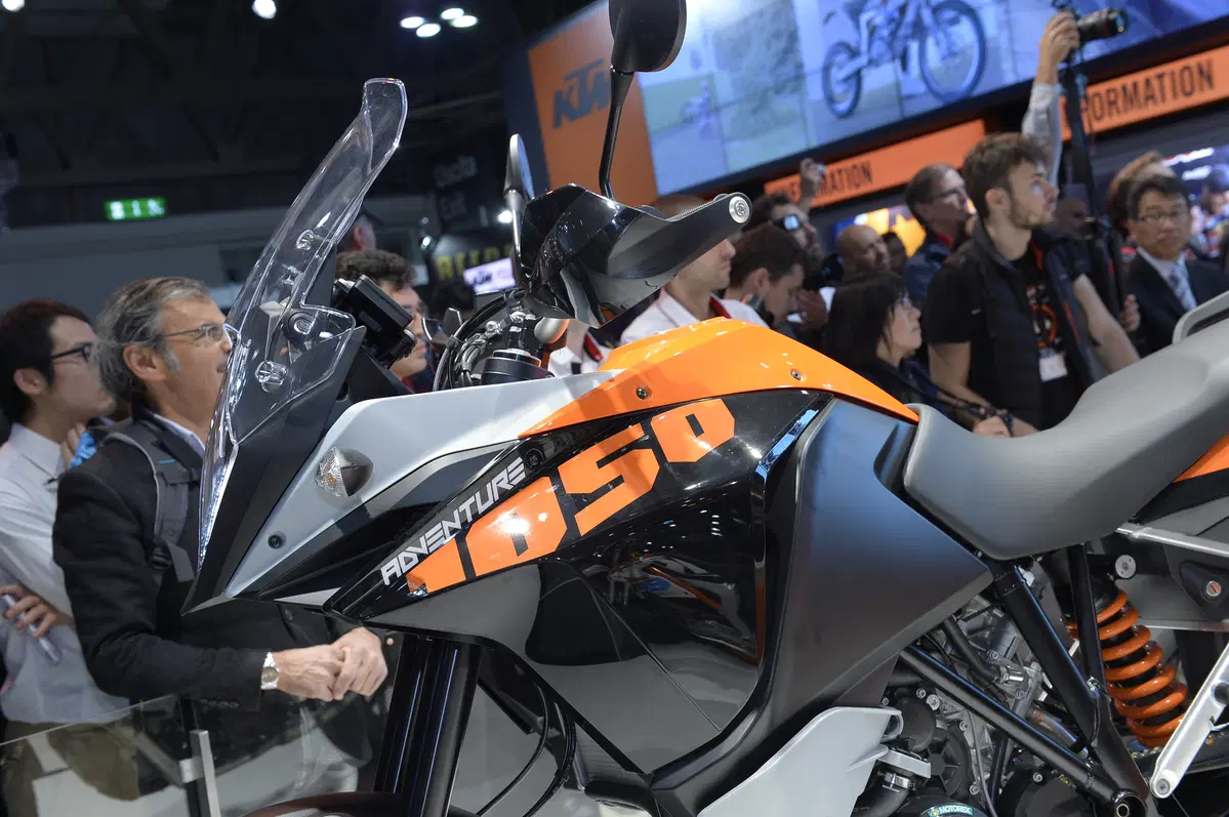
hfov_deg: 43.6
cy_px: 408
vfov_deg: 29.8
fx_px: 1535
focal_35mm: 45
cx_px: 614
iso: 1250
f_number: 6.3
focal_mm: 45
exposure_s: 1/160
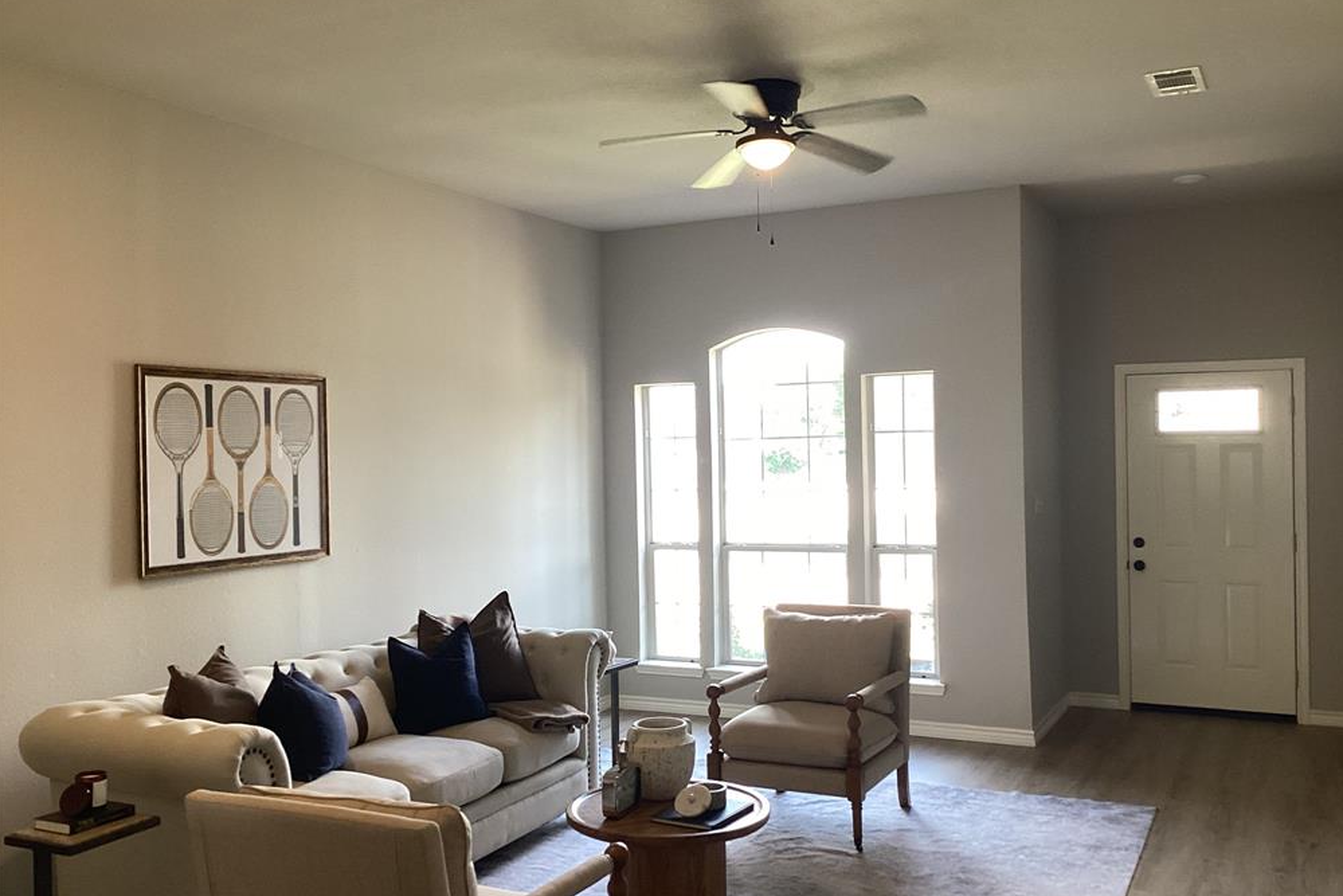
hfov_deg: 57.2
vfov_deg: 40.0
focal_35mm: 33
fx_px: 1231
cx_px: 682
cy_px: 455
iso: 80
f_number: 2.4
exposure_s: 1/60
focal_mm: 3.3
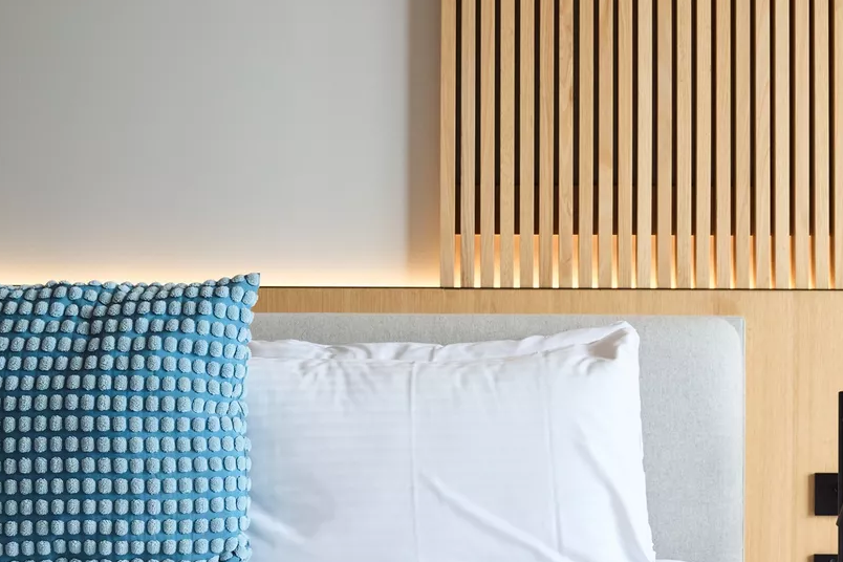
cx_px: 509
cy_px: 328
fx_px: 1264
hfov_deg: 36.7
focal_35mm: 54
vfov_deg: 25.0
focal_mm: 31
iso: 800
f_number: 5
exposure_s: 1/200
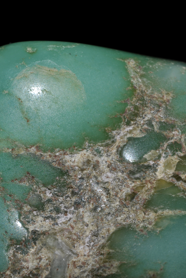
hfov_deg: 10.1
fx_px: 1054
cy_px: 140
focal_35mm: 136
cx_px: 108
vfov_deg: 15.1
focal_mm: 60
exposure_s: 1/60
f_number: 32
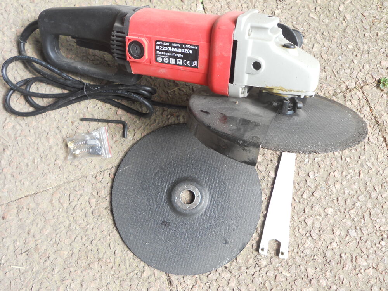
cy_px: 146
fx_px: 359
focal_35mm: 32
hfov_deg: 56.8
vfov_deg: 44.2
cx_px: 194
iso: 80
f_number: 3.5
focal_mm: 5.8
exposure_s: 1/80
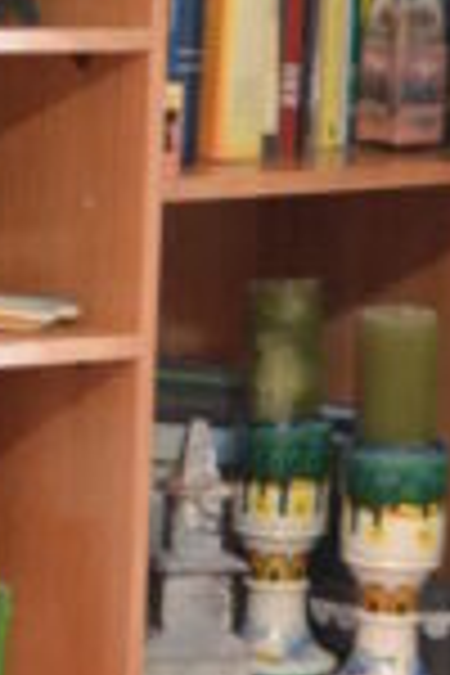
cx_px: -230
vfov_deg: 10.4
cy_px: 216
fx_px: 3712
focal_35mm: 198
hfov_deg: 6.8
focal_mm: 22
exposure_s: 1/60
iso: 3200
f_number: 3.8
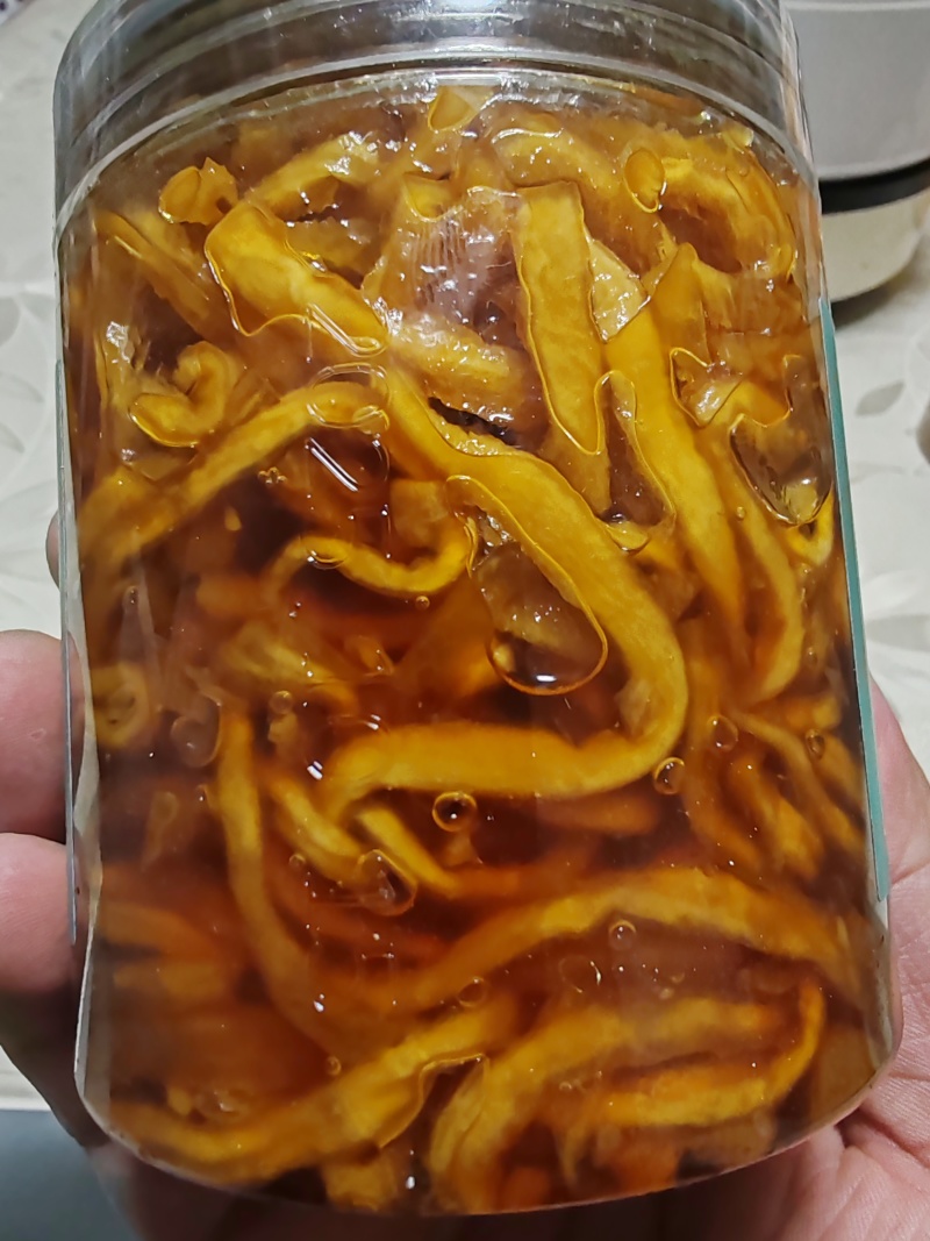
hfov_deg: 53.1
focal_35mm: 26
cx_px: 465
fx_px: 932
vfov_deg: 67.3
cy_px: 620
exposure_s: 1/25
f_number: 2.2
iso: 500
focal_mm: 1.96
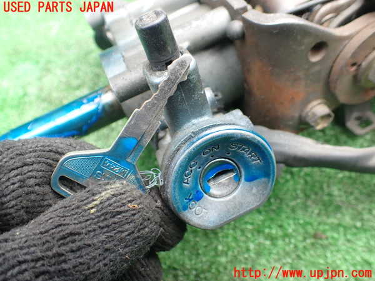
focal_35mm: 30
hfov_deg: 60.0
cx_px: 188
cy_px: 140
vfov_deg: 46.8
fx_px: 325
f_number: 2.3
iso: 100
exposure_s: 1/125
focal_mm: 5.4
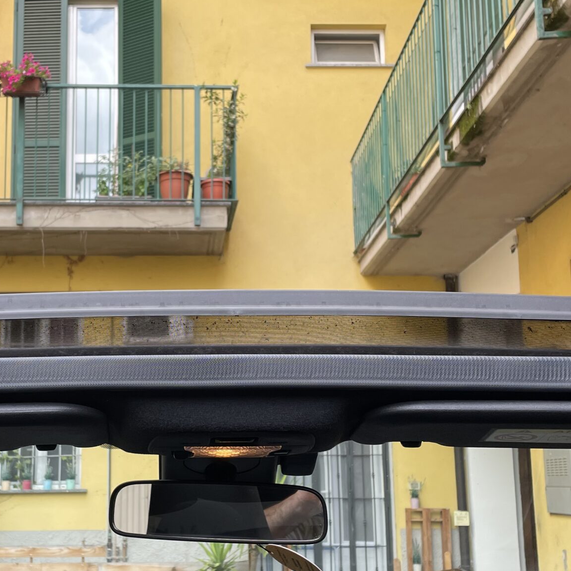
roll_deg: +0.2
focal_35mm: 51
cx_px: 183
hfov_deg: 33.1
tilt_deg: +8.1
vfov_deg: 33.3
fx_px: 952
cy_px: 335
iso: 32
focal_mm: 4.2
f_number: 1.6
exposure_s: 1/425
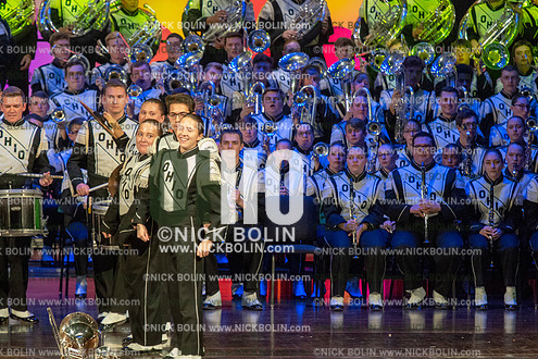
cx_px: 226
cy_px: 201
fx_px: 4199
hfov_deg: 7.3
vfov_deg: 4.9
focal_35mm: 281
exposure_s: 1/250
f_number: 5.6
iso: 8000
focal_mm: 240
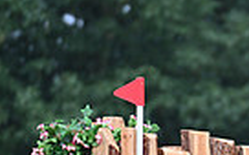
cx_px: 483
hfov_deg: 1.2
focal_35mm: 1739
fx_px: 11801
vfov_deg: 0.8
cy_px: 112
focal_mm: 400
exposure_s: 1/1600
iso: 1400
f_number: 5
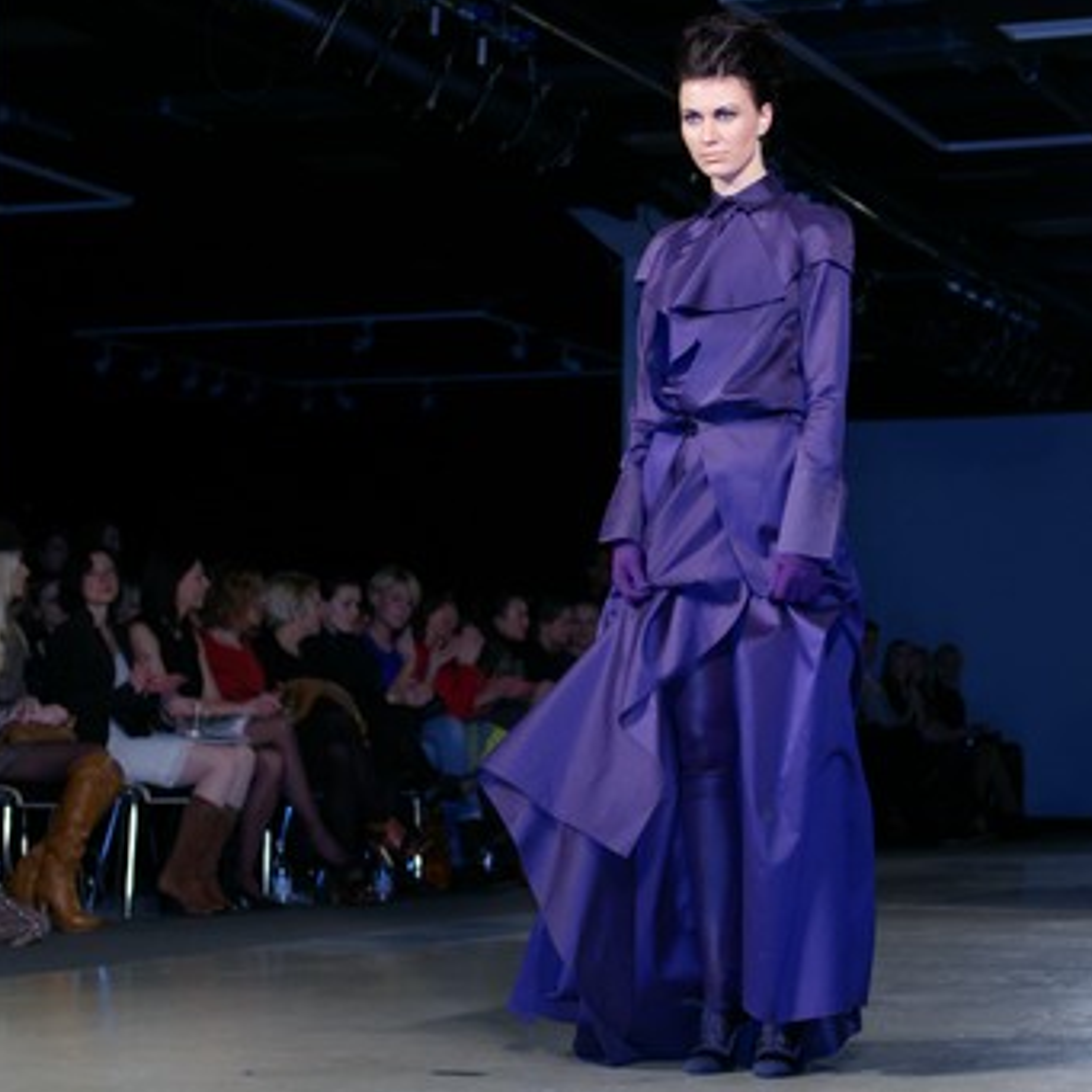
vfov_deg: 20.7
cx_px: 695
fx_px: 2985
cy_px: 541
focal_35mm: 84
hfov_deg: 20.7
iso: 200
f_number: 4.5
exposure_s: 1/60
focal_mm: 43
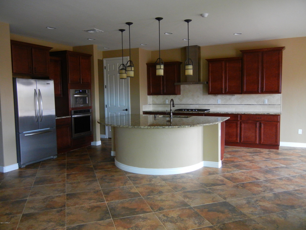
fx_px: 265
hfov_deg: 60.0
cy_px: 115
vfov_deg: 46.8
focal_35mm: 30
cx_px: 153
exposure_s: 1/30
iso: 398
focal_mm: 5.4
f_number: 3.5
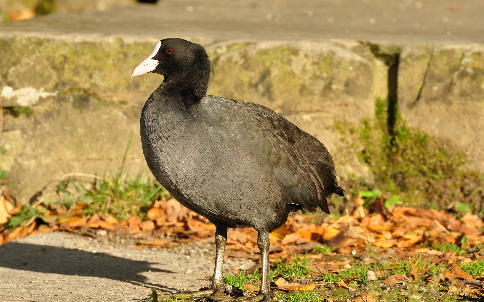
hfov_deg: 5.7
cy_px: 151
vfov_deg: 3.6
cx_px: 242
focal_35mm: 367
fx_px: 4841
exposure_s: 1/200
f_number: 11
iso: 200
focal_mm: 240
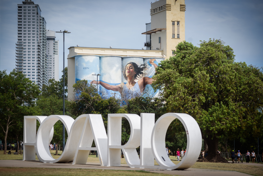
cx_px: 132
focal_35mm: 112
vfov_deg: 12.2
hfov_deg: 18.3
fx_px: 818
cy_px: 88
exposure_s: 1/1600
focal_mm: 112
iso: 125
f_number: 5
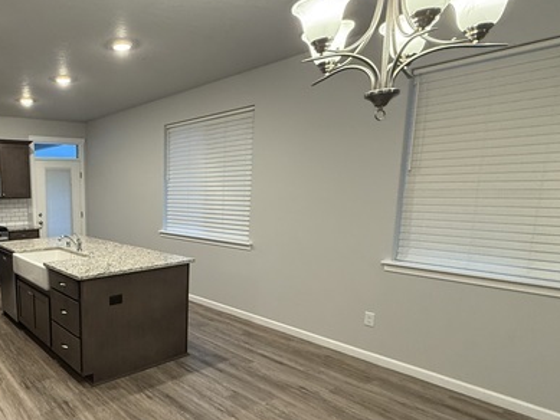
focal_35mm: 24
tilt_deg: -6.4
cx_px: 113
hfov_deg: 65.2
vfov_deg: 56.5
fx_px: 388
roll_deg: +1.9
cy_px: 249
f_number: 2.2
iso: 320
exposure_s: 1/60
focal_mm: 2.22
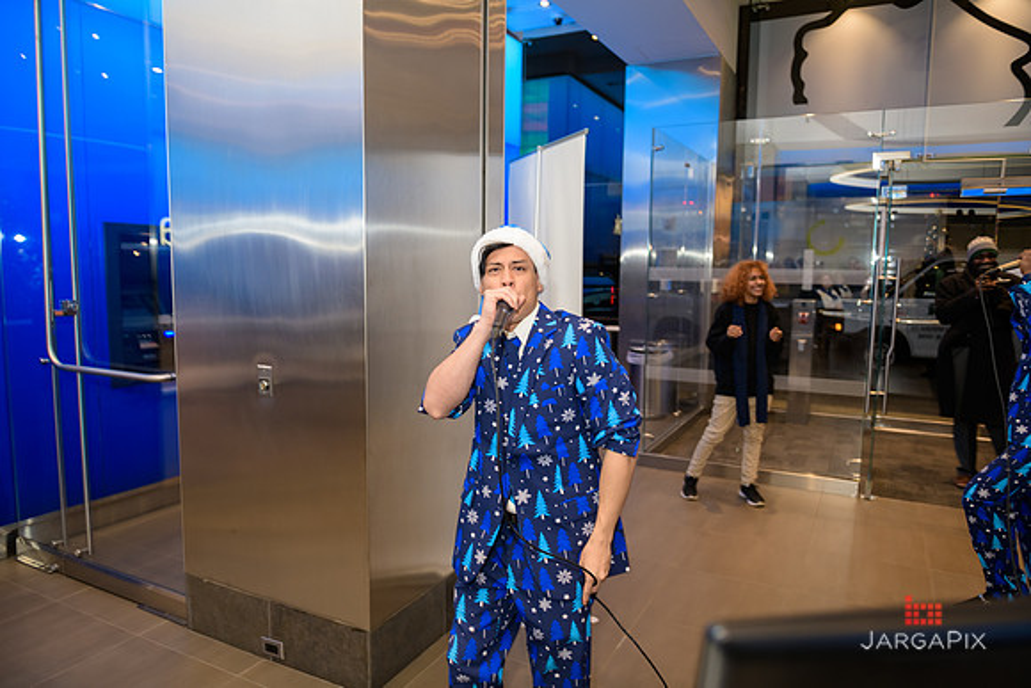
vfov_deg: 53.2
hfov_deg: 73.7
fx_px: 687
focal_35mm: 24
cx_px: 516
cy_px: 344
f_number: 3.2
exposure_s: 1/125
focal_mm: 24
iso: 400
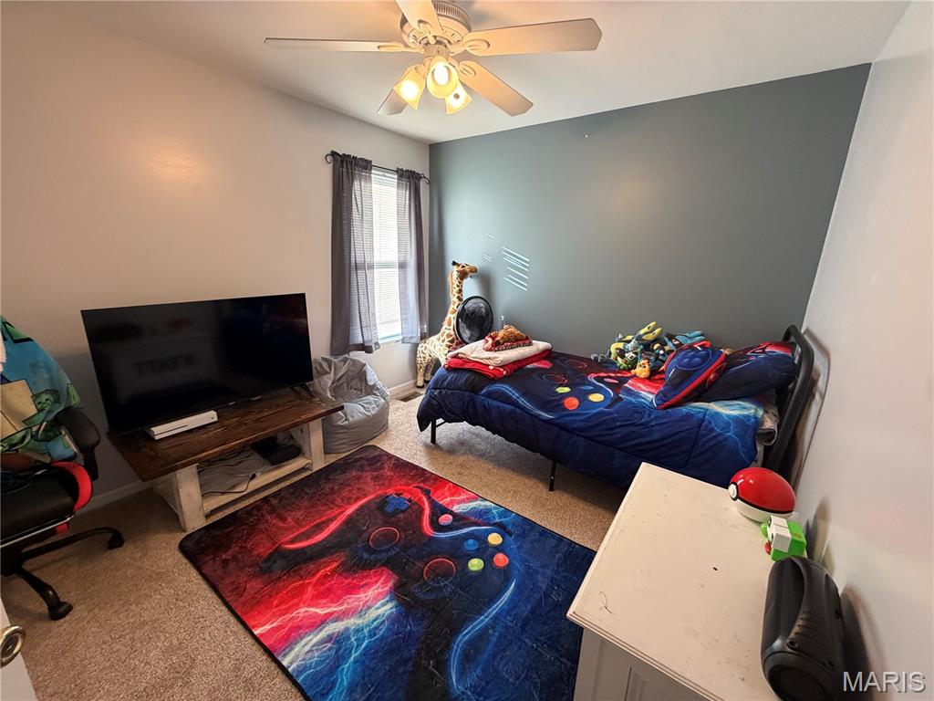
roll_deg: -2.1
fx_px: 378
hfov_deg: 102.1
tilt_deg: -15.9
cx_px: 467
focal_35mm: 14
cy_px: 350
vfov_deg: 85.7
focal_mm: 2.22
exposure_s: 1/60
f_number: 2.2
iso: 320
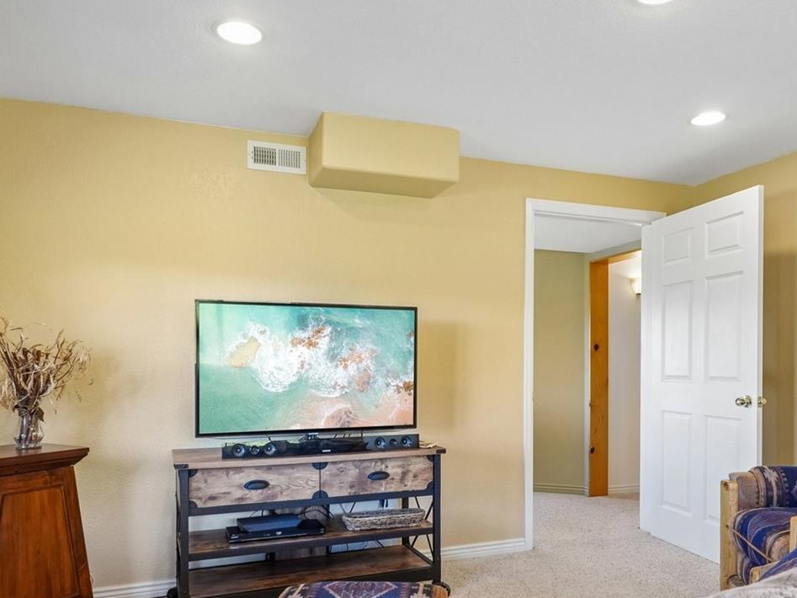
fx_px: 617
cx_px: 431
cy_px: 363
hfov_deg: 65.6
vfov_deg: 51.3
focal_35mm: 27
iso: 500
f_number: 8
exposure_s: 1/20
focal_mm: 11
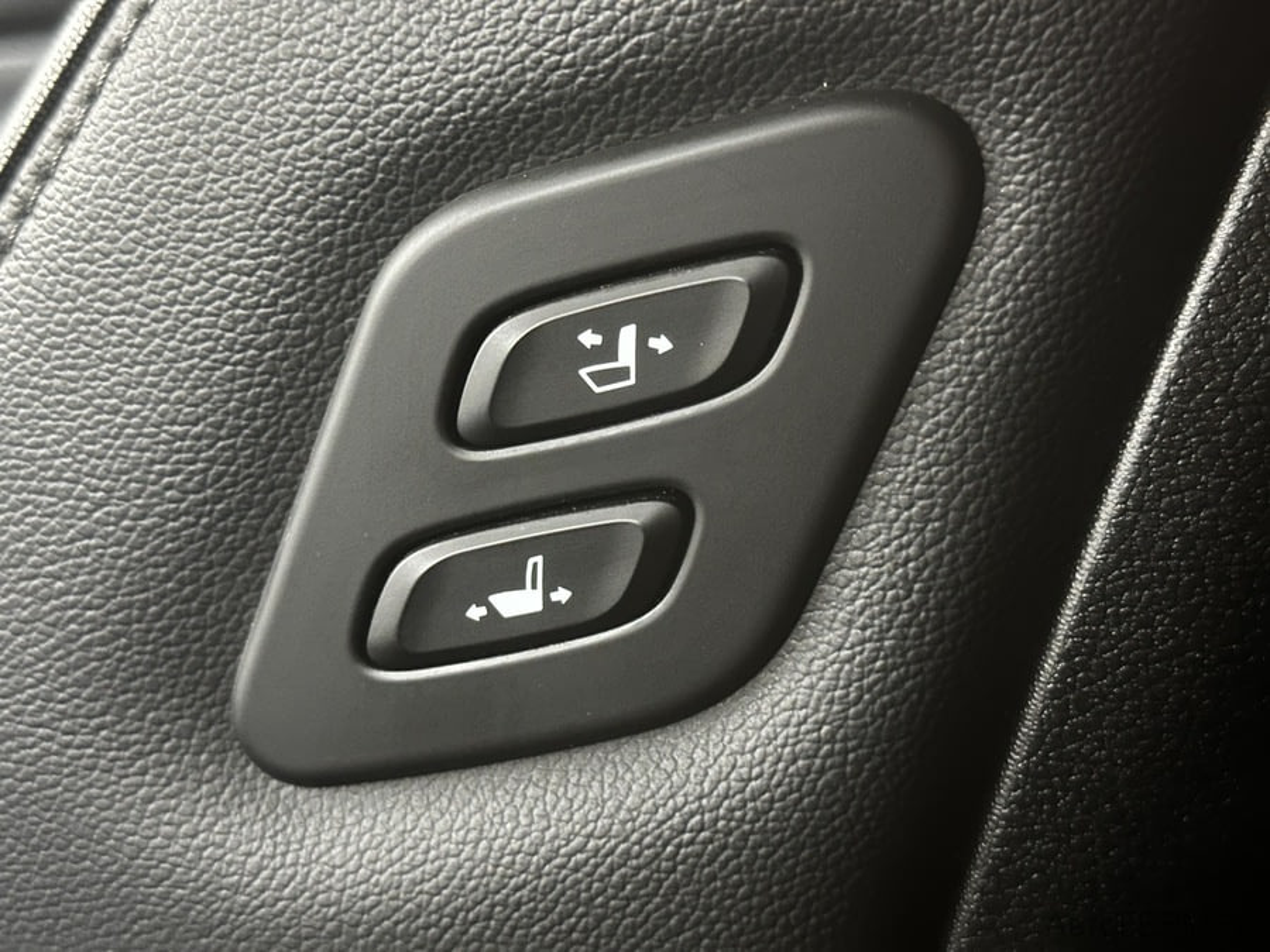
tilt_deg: -17.1
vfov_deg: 30.3
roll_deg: +4.2
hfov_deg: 39.7
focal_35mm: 48
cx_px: 635
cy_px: 476
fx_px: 1761
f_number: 1.78
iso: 500
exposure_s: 1/9
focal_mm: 6.86
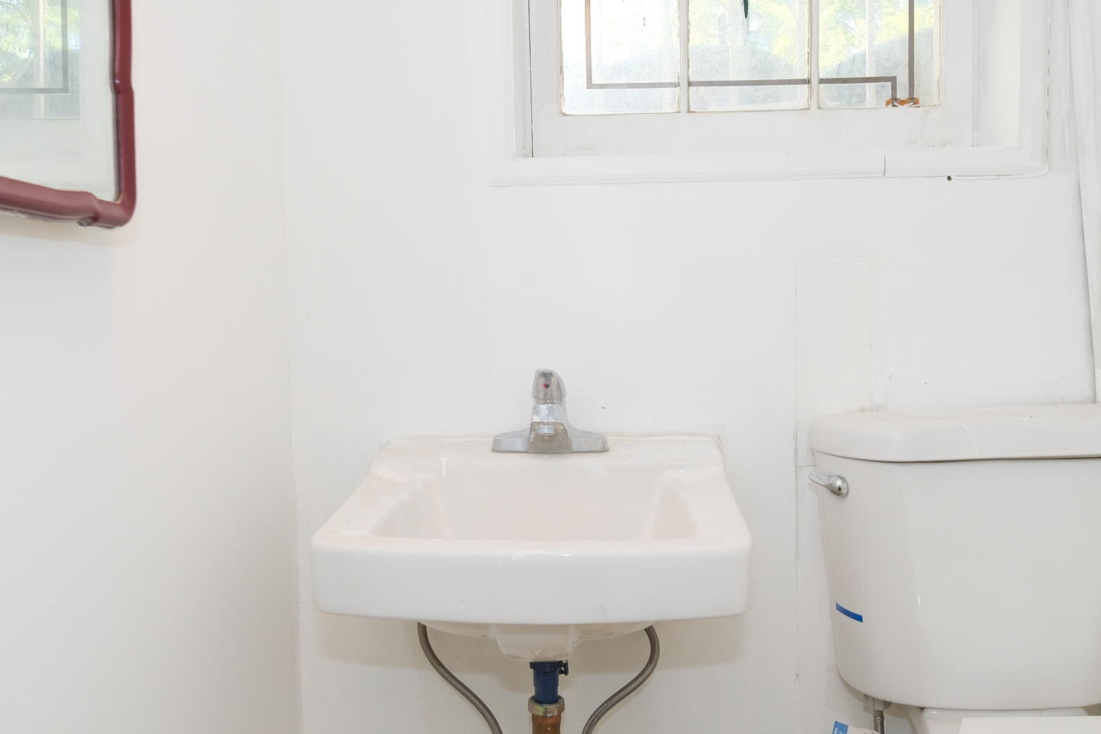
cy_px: 365
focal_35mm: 30
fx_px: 917
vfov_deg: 43.6
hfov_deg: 61.9
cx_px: 580
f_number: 4
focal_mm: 10
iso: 500
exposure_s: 1/100
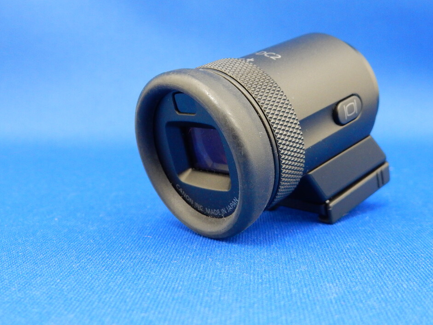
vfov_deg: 31.4
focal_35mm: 46
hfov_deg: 41.0
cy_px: 132
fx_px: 575
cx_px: 261
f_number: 4
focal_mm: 6.4
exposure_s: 1/8
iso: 450
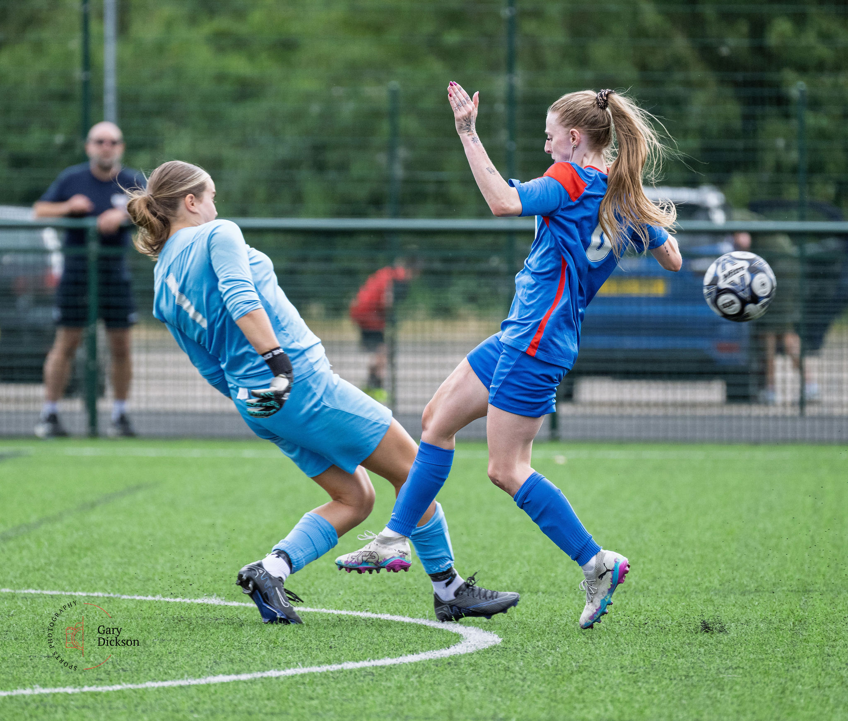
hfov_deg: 3.8
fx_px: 12819
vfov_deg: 3.2
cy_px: 331
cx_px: 449
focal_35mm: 498
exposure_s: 1/1600
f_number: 5.3
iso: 1100
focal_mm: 340
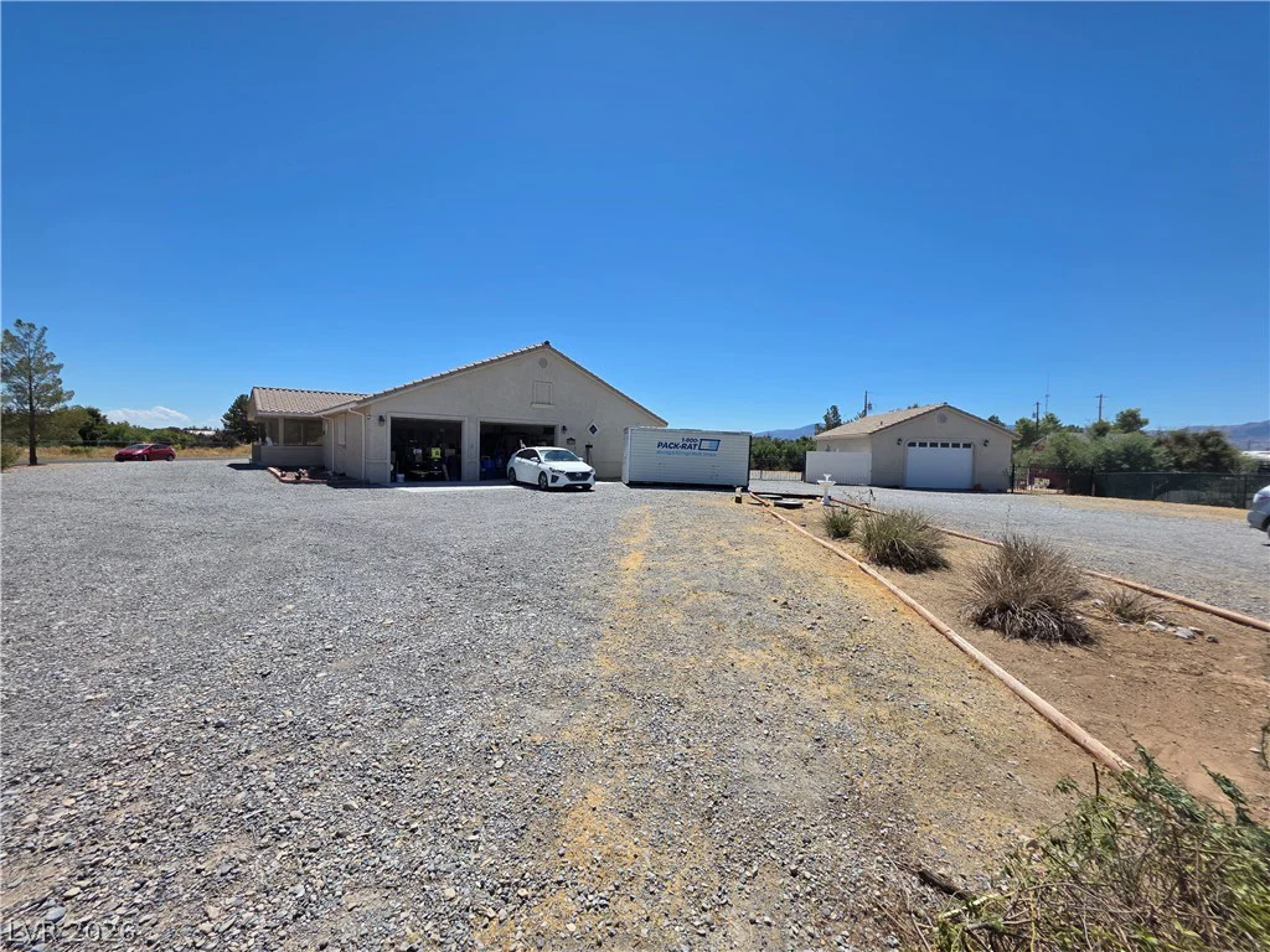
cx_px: 635
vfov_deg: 89.9
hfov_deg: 106.2
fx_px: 477
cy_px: 476
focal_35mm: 13
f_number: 1.9
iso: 40
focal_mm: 2.2
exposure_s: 1/3354
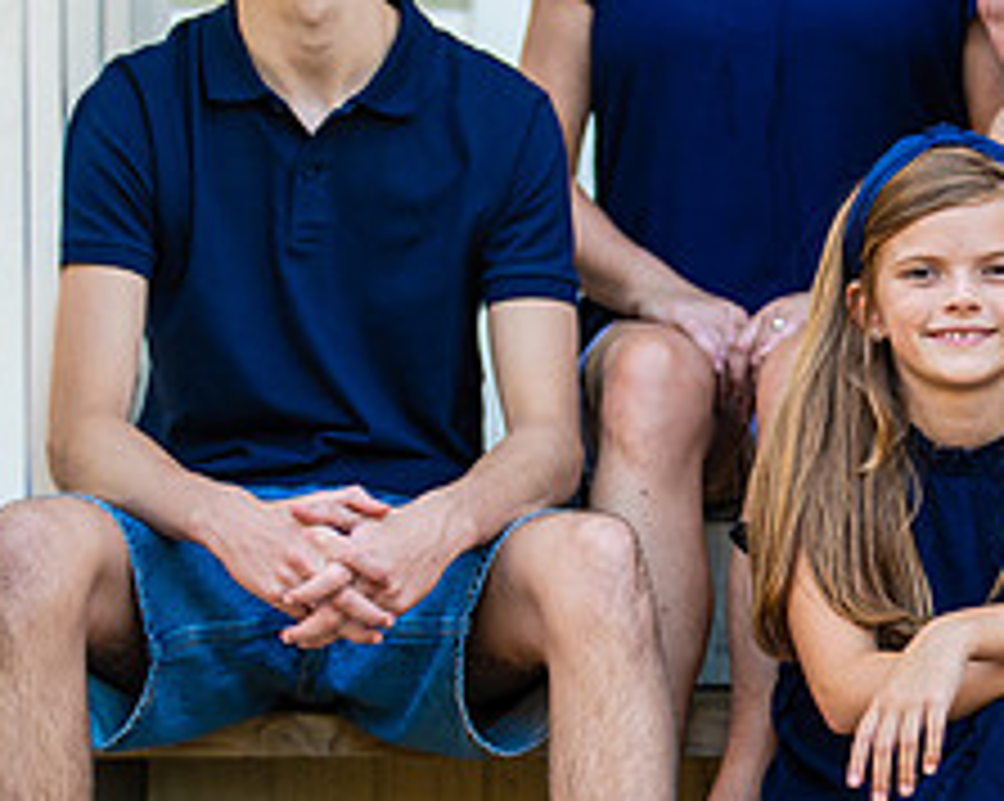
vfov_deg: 10.4
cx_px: 1051
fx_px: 4394
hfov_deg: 12.8
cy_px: 414
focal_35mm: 148
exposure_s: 1/1000
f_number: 1.2
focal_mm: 50
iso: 200
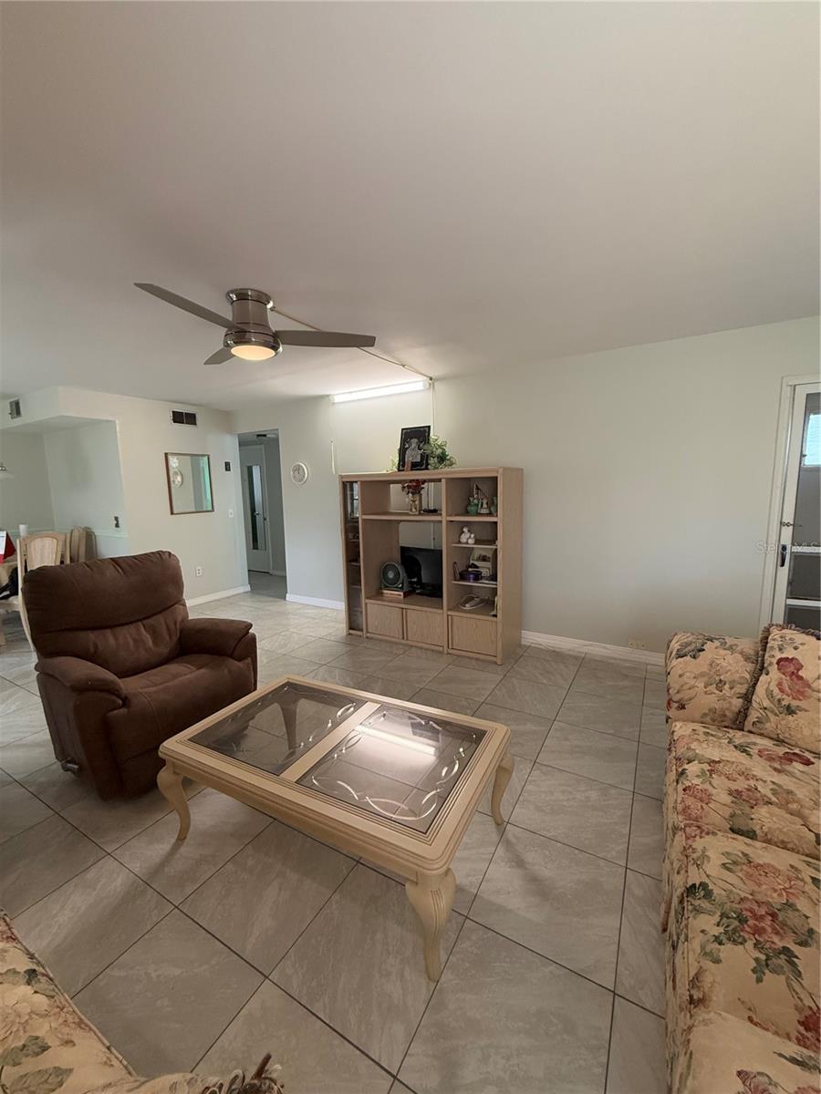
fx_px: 443
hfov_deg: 85.7
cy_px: 547
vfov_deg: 102.1
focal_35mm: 14
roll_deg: +1.0
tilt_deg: -7.9
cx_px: 410
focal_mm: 2.22
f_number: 2.2
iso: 400
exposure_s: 1/120
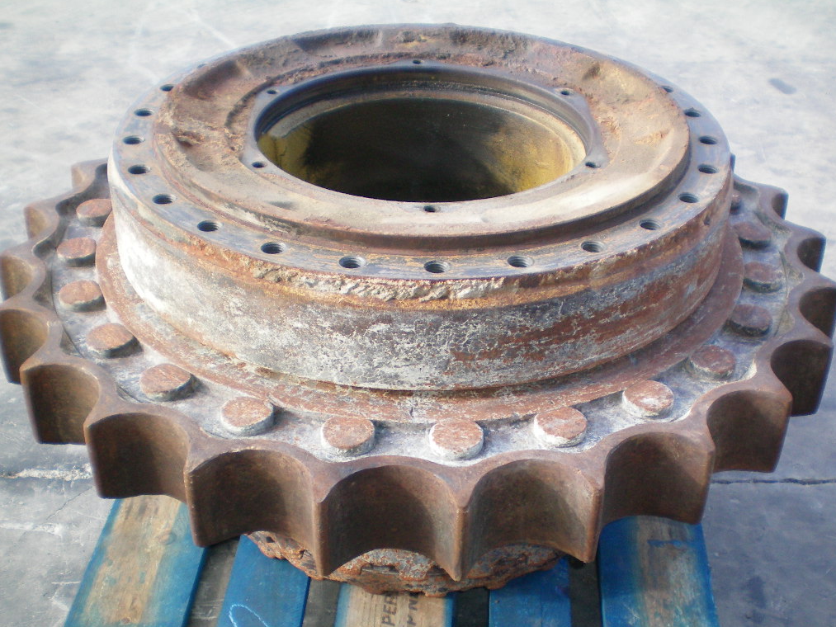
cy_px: 371
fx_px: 1159
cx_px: 462
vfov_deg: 30.2
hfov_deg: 39.6
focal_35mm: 48
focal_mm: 6.3
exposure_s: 1/100
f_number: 3.1
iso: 64
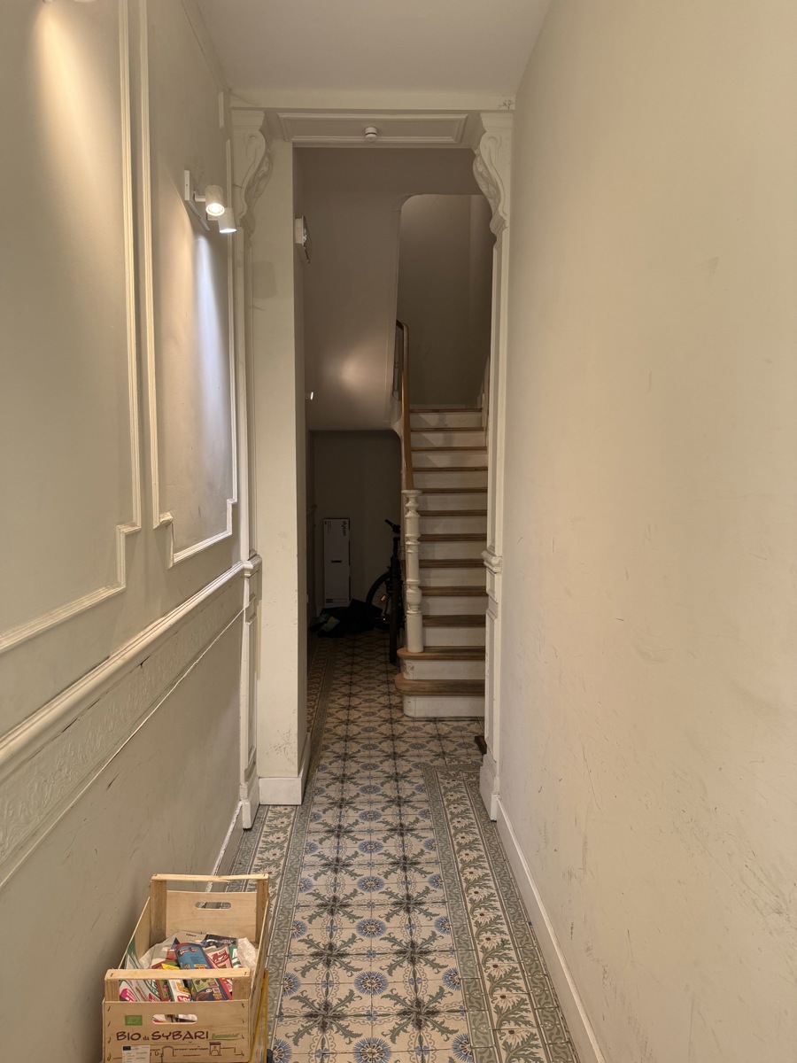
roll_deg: -1.5
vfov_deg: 71.6
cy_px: 532
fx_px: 737
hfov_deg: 56.8
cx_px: 398
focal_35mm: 24
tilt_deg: -4.6
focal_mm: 6.76
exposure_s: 1/100
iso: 125
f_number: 1.78
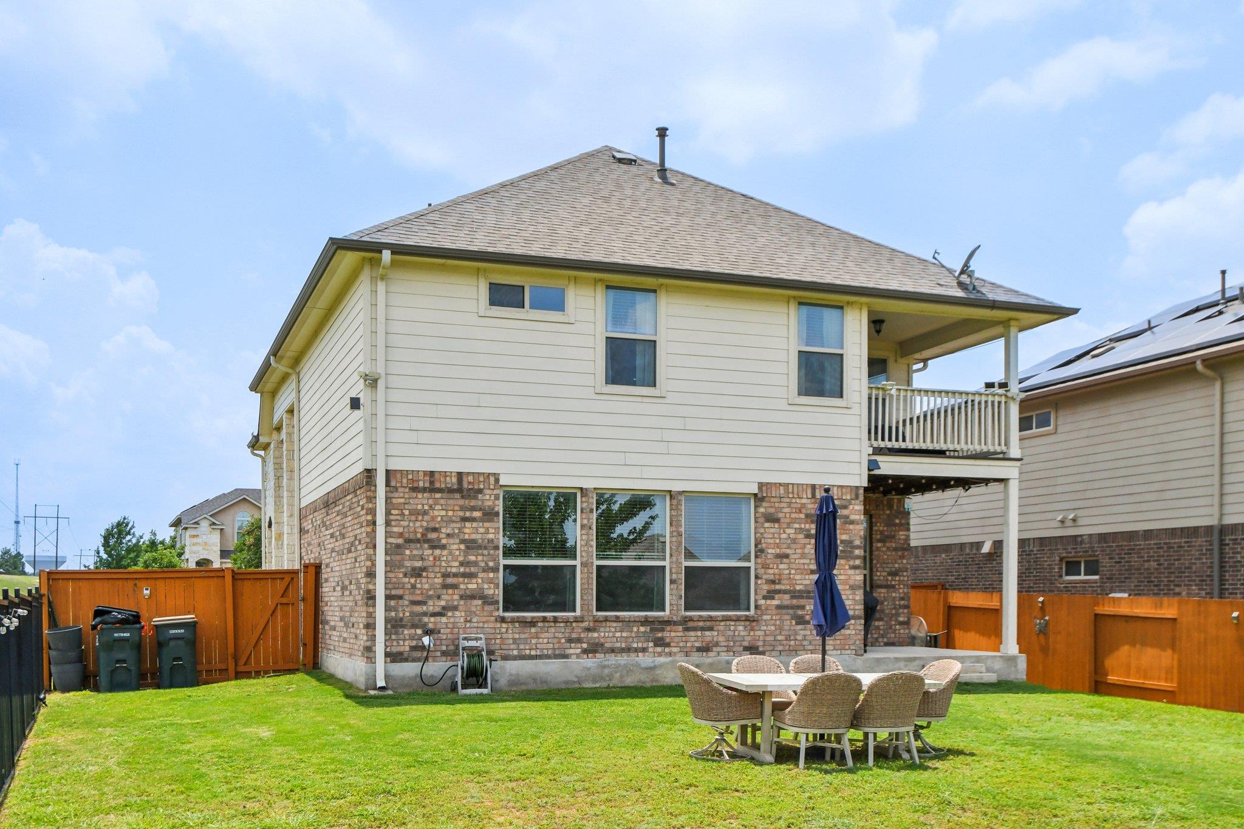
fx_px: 1244
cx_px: 622
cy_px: 414
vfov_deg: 36.9
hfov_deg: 53.1
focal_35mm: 36
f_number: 8
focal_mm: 24
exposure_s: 1/1000
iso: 400
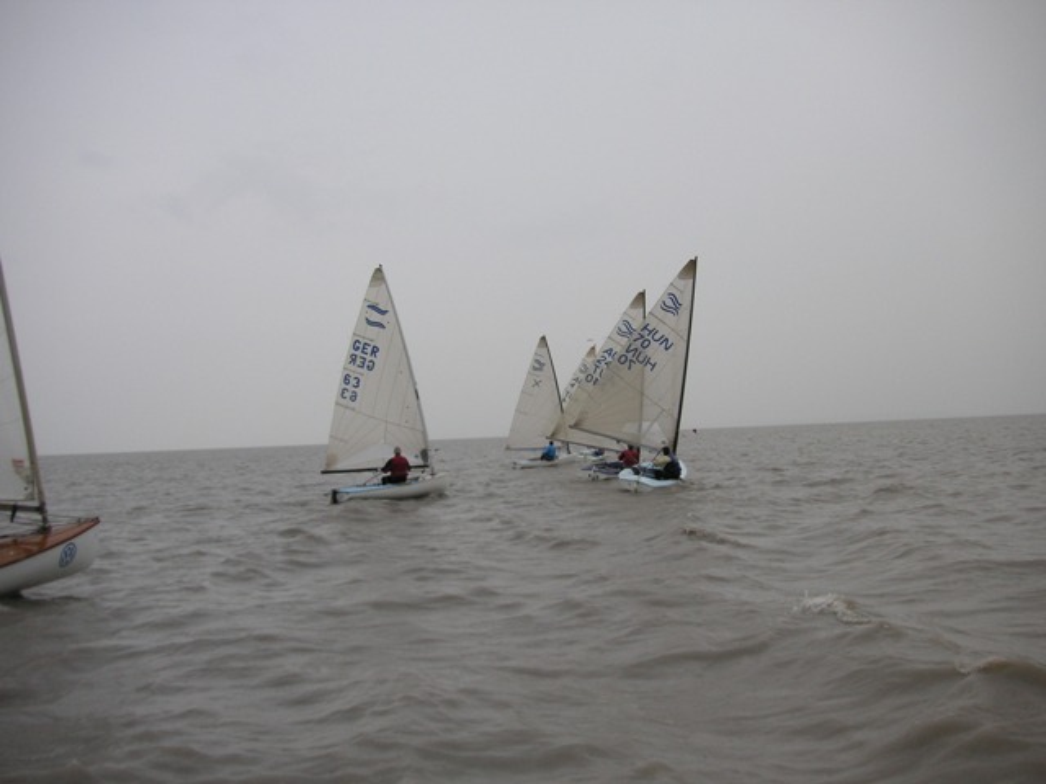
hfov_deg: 50.1
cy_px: 392
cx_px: 523
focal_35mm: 37
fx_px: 1118
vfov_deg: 38.7
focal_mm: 6.1
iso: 50
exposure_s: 1/350
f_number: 2.8
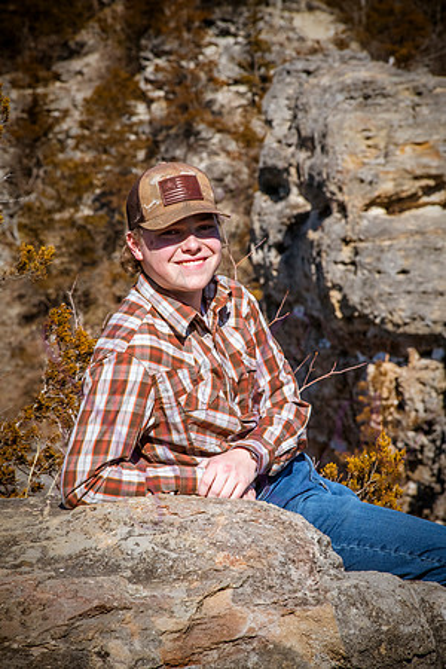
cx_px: 223
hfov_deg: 8.9
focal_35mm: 155
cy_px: 334
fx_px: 2880
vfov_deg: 13.2
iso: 800
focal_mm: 155
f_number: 16
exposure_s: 1/1000
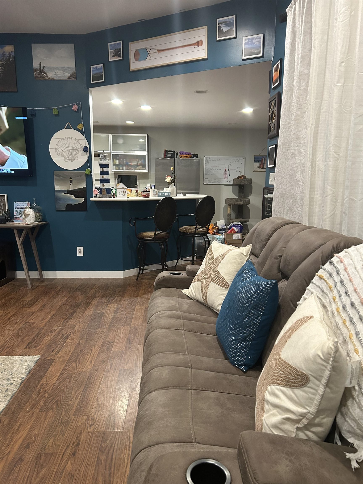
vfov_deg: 67.3
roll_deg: -0.2
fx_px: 364
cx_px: 182
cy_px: 242
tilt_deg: -10.3
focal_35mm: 26
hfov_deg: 53.1
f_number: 1.5
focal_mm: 5.7
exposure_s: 1/60
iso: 400
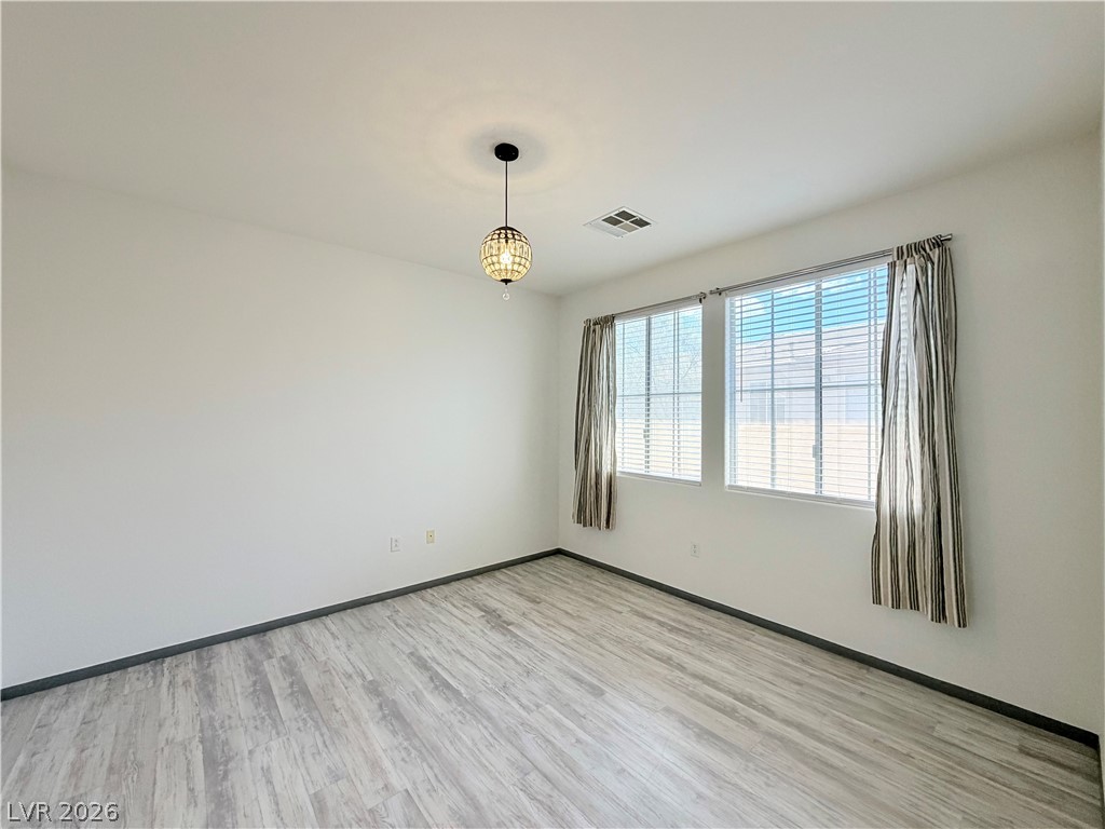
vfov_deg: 85.7
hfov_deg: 102.1
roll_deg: +0.5
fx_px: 447
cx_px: 552
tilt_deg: +0.5
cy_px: 414
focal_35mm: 14
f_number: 2.2
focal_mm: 2.22
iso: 160
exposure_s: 1/120
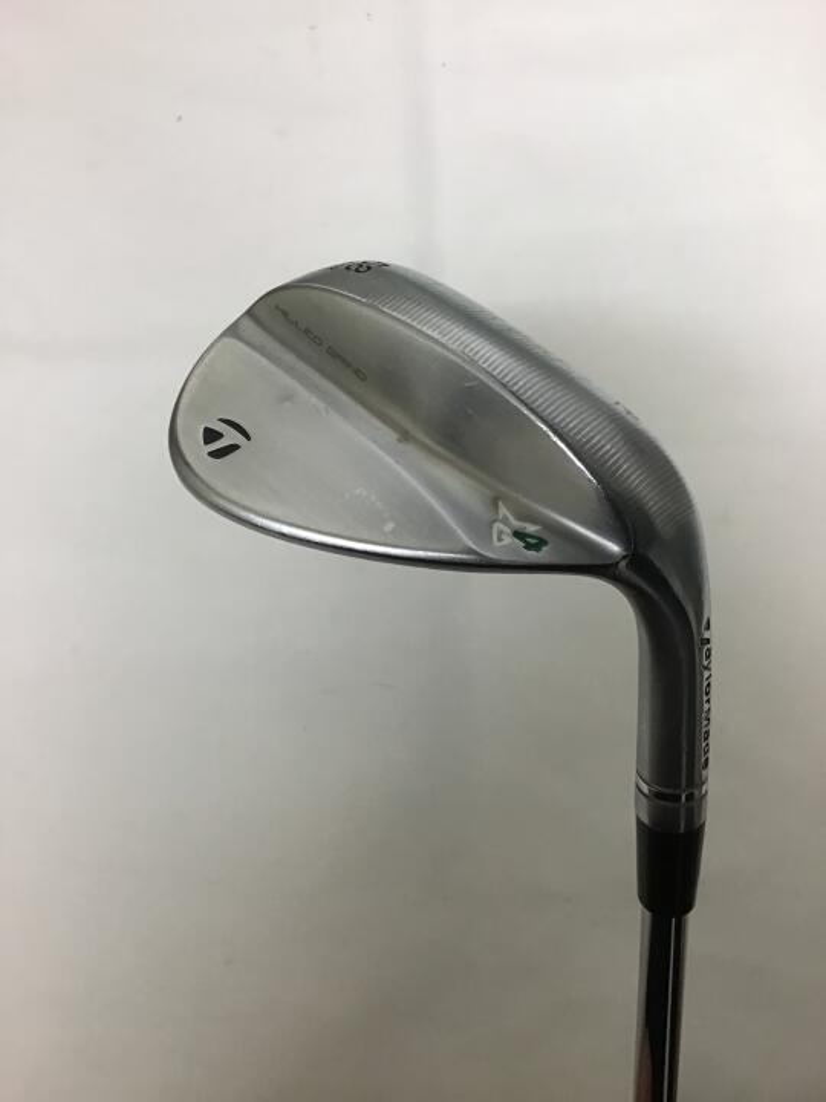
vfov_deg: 58.4
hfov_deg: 45.4
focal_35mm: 31
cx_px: 413
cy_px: 551
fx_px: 986
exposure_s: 1/33
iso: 125
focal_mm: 3.3
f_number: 2.4
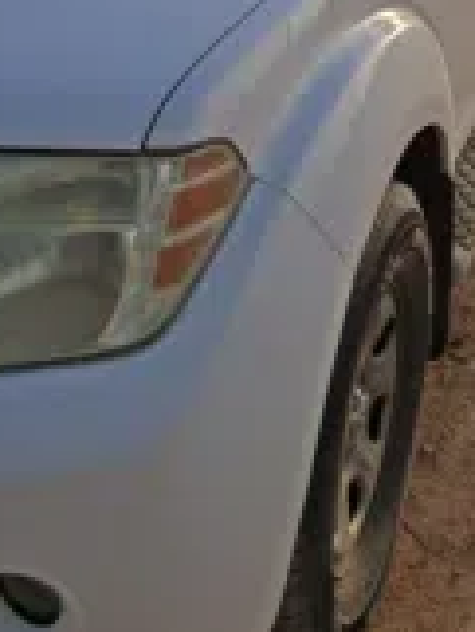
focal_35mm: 57
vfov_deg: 29.7
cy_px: -94
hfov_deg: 25.6
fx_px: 1041
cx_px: 185
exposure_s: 1/1972
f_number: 1.8
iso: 50
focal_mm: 5.54
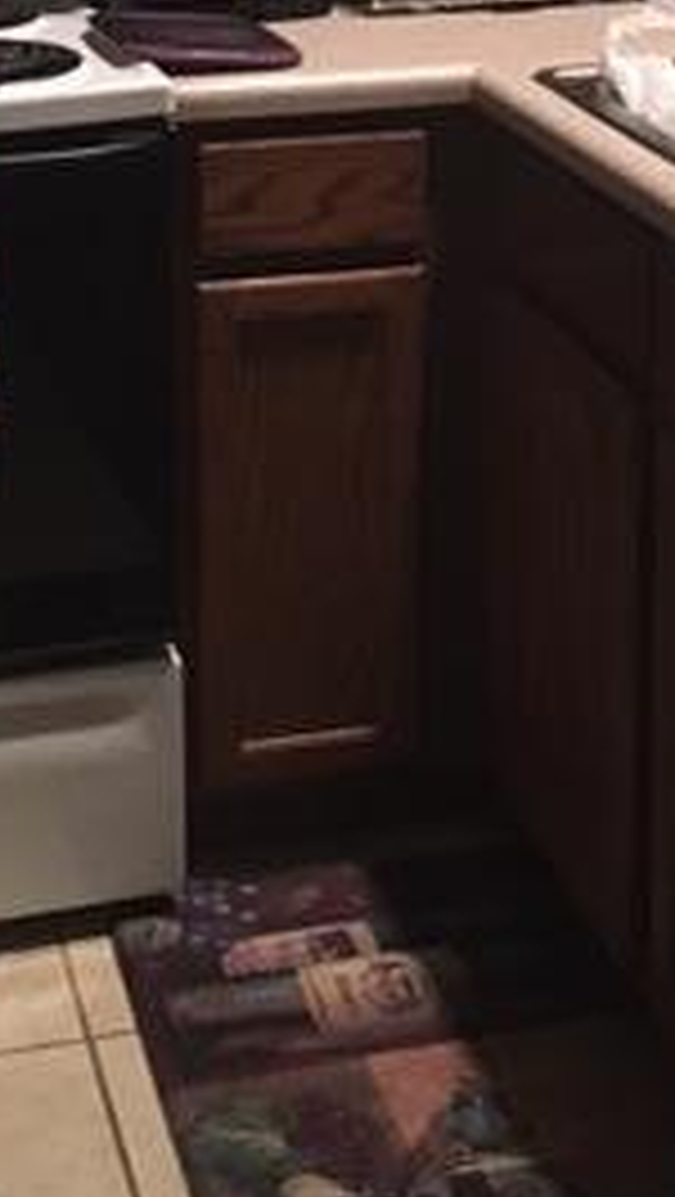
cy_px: 68
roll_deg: +0.4
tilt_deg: -10.0
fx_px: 2414
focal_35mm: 76
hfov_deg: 15.9
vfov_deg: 26.7
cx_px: 302
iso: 250
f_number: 2.2
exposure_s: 1/15
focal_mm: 4.15
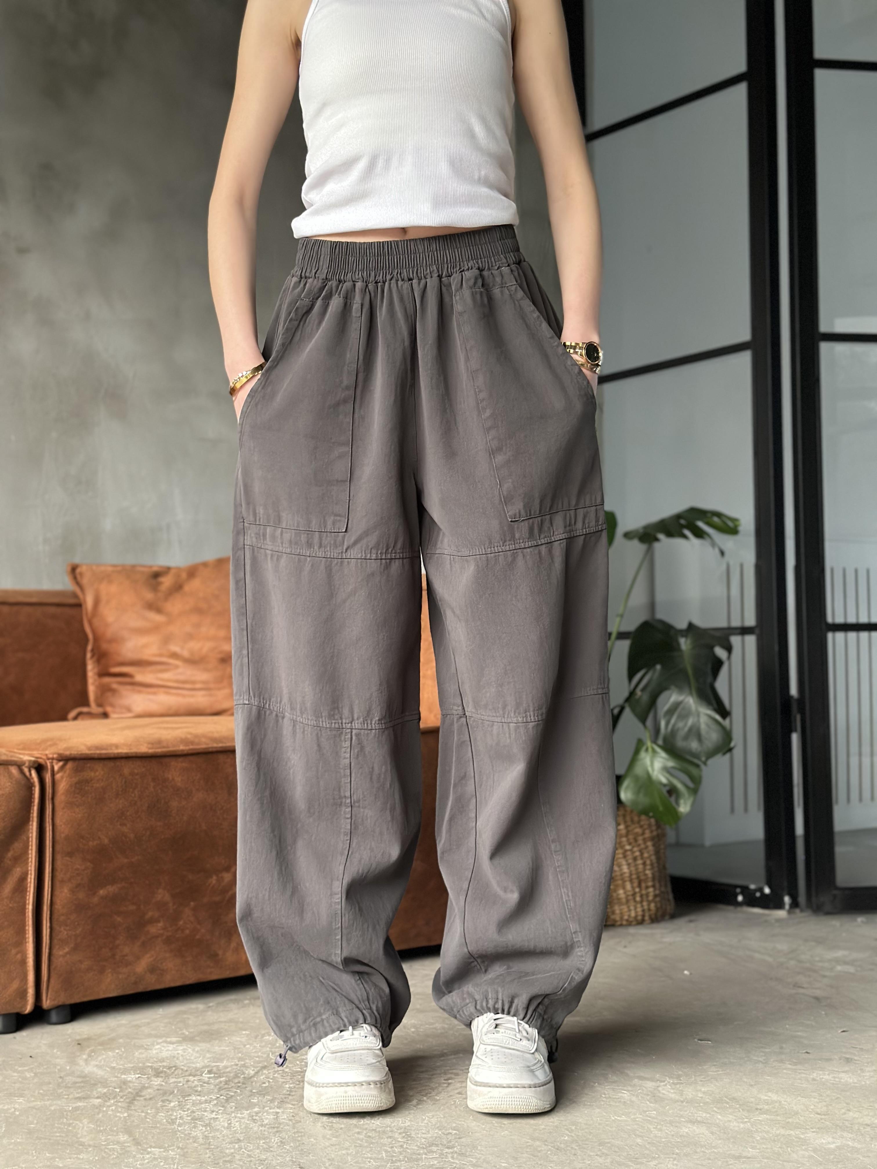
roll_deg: +0.7
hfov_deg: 30.3
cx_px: 438
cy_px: 584
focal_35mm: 48
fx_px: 1621
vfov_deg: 39.7
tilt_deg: +3.4
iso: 400
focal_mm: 6.86
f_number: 1.78
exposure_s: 1/42
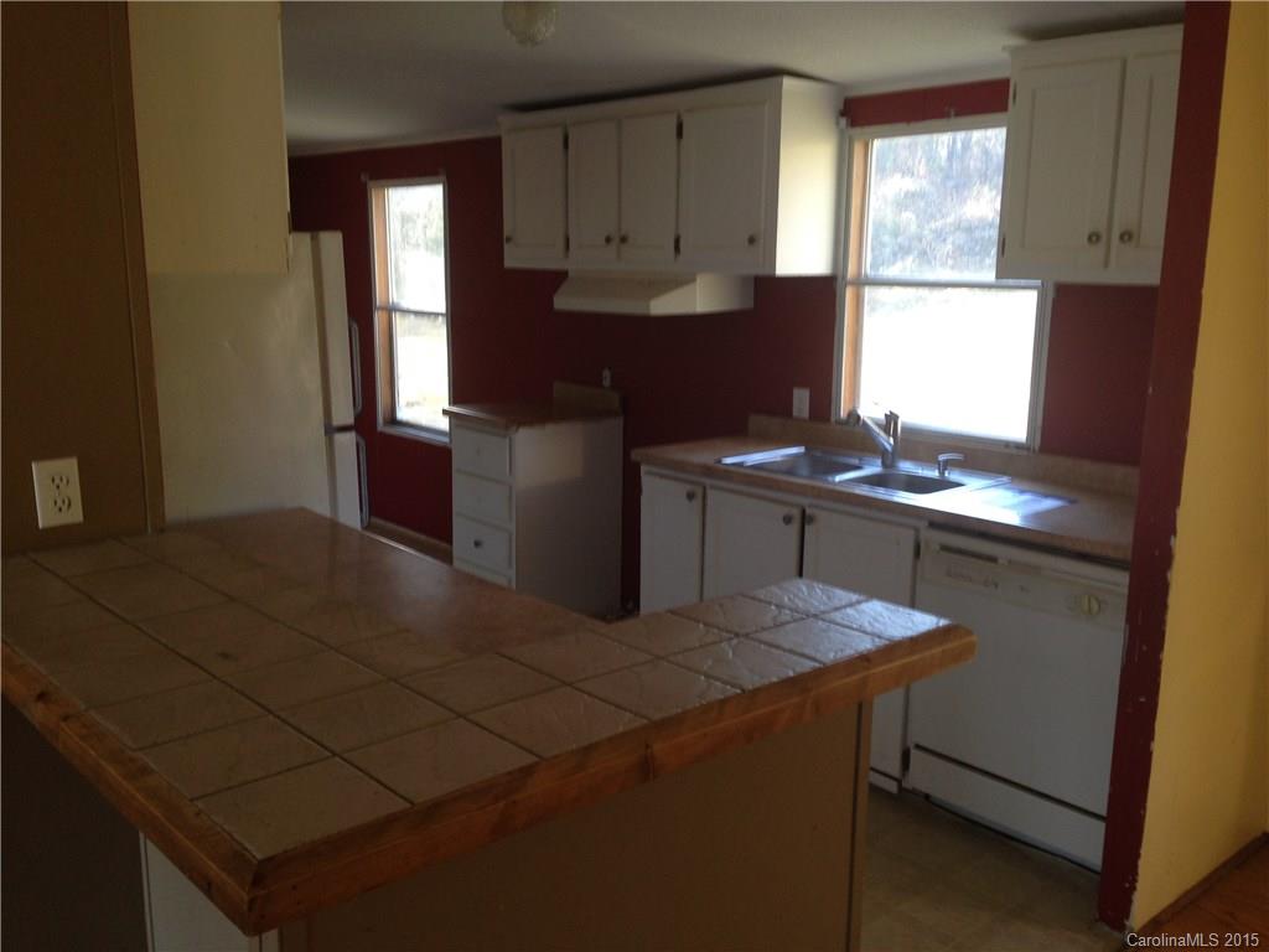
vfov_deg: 42.9
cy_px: 476
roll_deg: -0.7
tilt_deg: -9.6
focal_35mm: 33
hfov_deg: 55.4
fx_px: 1210
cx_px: 634
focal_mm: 4.12
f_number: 2.4
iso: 50
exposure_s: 1/20
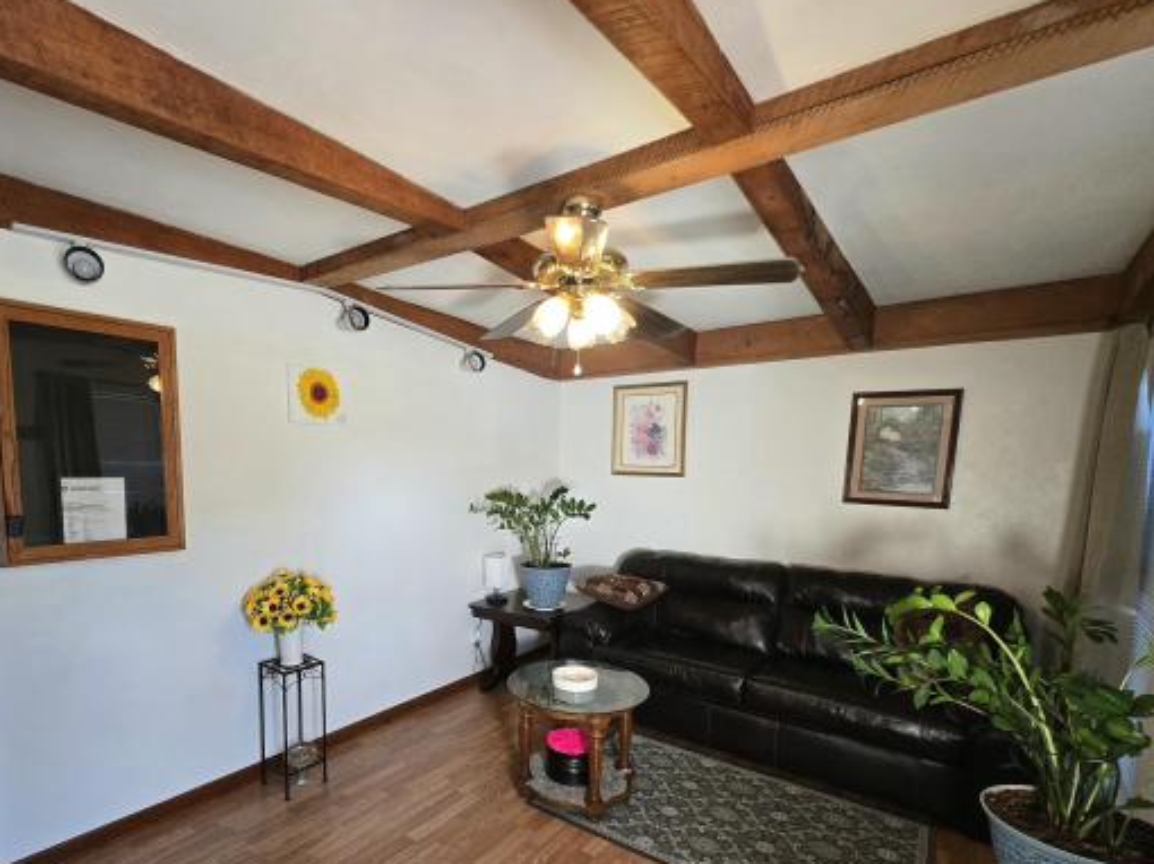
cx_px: 497
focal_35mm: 17
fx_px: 566
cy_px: 536
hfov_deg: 90.5
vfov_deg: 73.5
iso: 200
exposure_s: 1/60
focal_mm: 1.7
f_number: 2.2
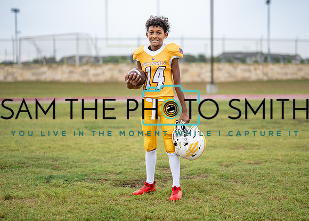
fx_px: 549
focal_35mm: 63
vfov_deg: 22.7
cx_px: 162
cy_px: 101
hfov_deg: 31.4
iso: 320
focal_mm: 50
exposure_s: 1/1250
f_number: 1.2
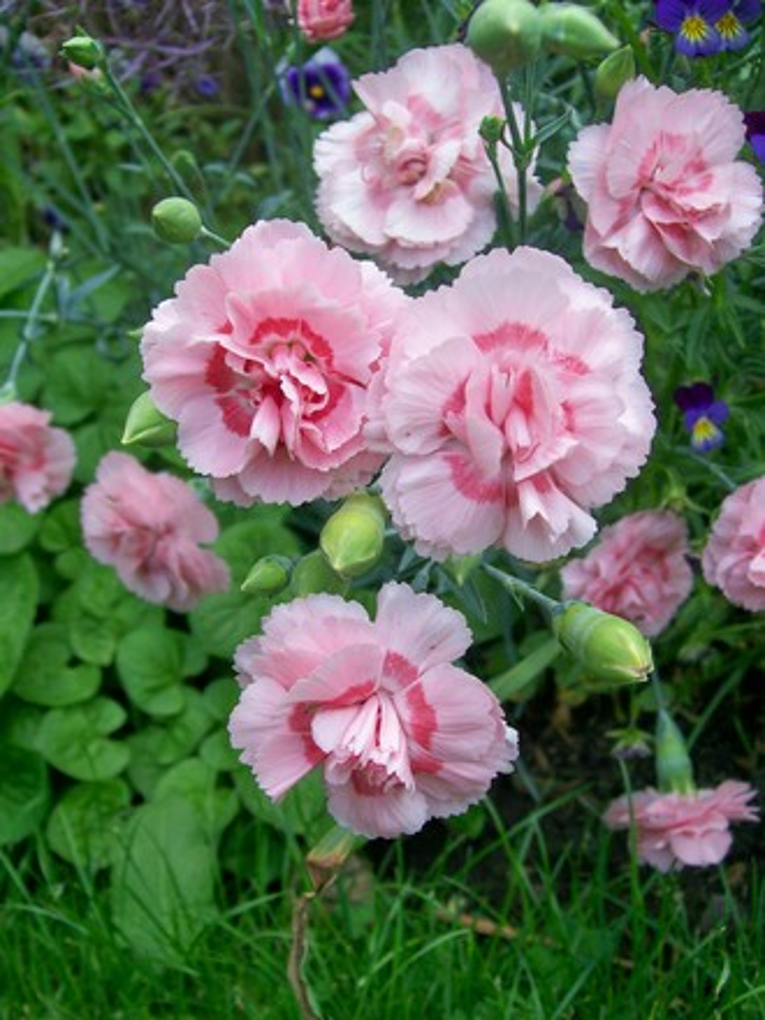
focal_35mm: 36
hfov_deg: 39.7
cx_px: 382
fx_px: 1061
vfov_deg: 51.4
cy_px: 510
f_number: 2.7
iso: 80
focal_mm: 6
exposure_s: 1/159
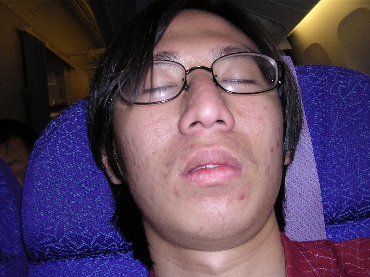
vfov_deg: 37.7
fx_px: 406
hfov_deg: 49.0
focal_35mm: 38
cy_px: 138
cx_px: 185
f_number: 2.8
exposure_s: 1/60.1
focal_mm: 5.8
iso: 100
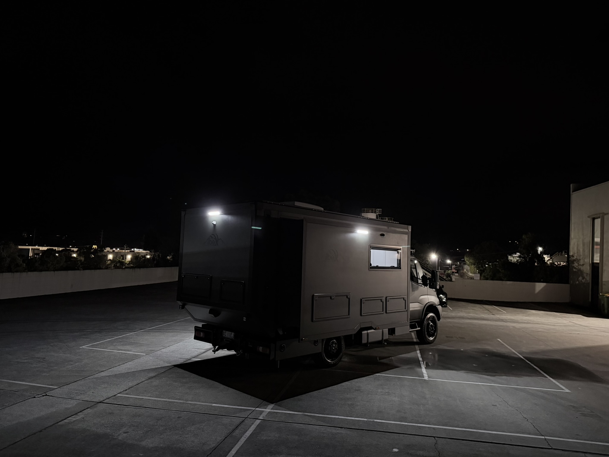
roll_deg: -2.2
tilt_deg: +2.7
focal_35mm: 24
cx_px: 304
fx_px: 422
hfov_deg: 71.6
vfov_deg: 56.8
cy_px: 228
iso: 800
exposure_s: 1/33
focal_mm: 6.76
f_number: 1.78
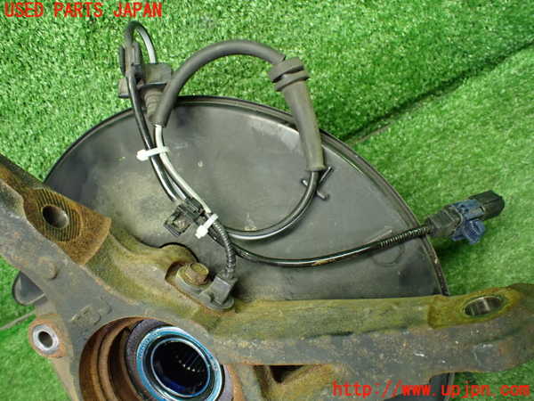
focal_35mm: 30
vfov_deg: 46.8
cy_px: 200
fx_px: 463
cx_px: 267
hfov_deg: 60.0
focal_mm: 5.4
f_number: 2.3
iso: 800
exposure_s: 1/80
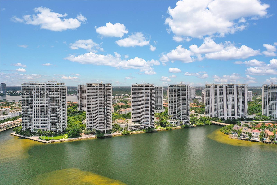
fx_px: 215
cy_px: 92
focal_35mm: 28
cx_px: 138
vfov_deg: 46.4
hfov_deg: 65.5
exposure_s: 1/120
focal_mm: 10.26
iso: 200
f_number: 4
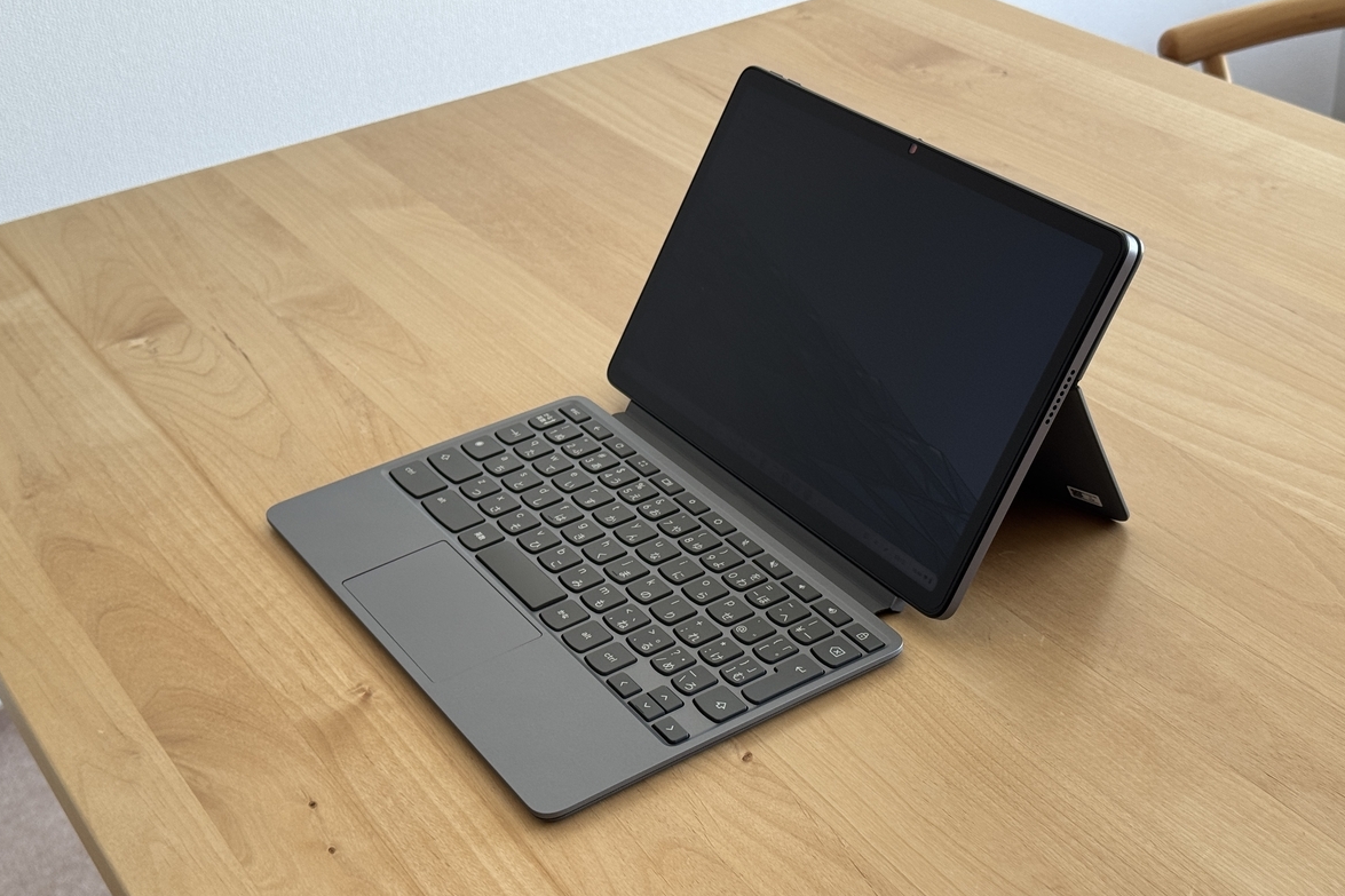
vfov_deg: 26.5
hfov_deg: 38.9
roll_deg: +4.6
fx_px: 1905
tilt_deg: -32.6
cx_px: 660
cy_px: 471
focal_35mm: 51
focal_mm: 6.76
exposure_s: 1/79
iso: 100
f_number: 1.78
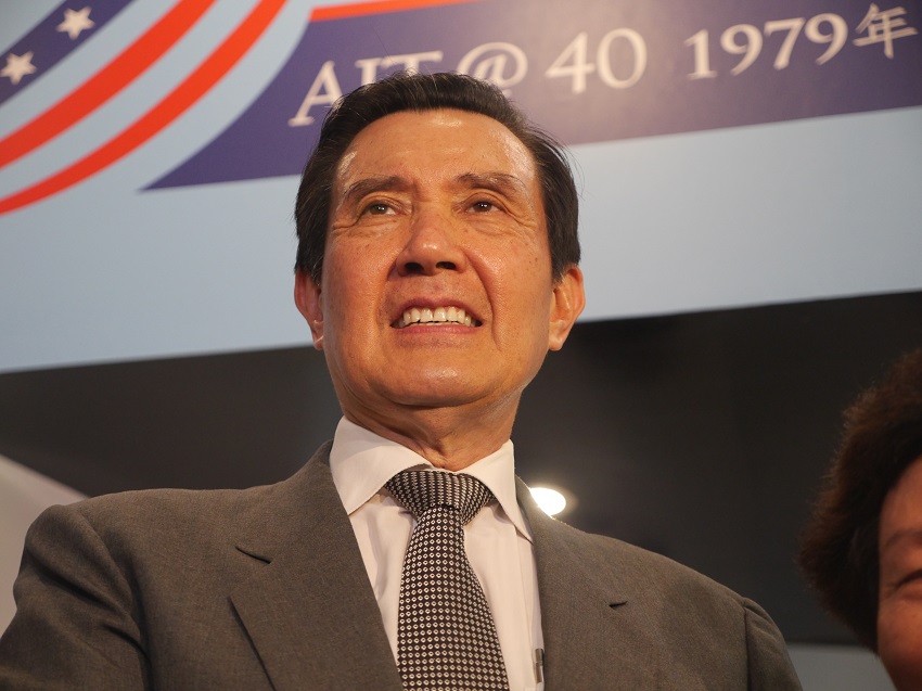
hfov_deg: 27.8
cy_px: 346
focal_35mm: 70
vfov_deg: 21.0
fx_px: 1864
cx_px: 461
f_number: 2.8
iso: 1000
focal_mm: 35
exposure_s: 1/80
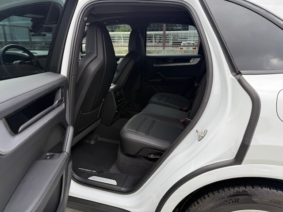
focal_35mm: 24
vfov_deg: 56.8
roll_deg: +0.6
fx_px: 196
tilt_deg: -14.6
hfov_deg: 71.6
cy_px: 106
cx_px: 142
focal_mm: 6.76
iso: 80
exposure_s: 1/416
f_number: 1.78
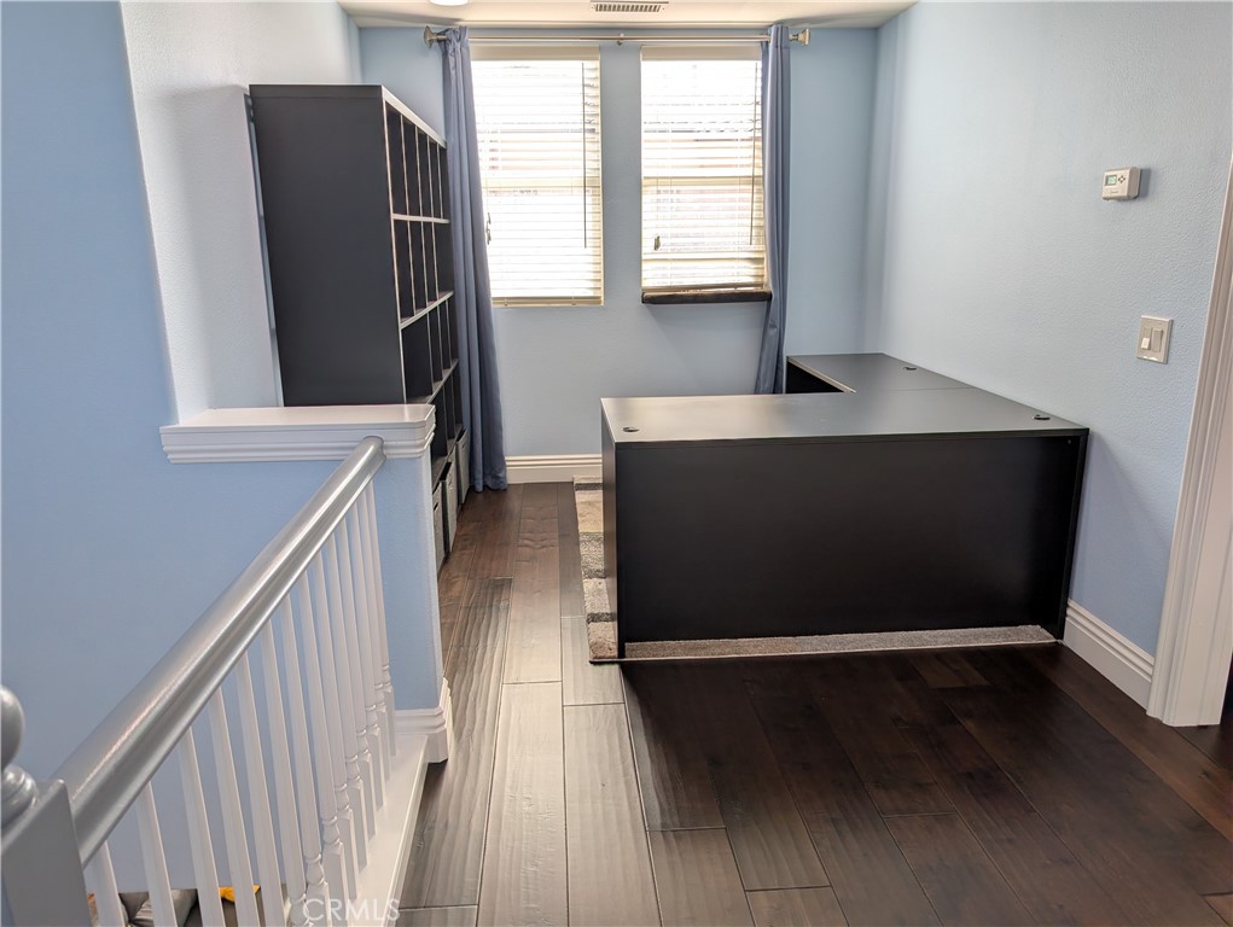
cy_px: 464
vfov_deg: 56.9
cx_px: 616
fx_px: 856
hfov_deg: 71.5
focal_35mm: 24
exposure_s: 1/120
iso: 36
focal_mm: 6.9
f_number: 1.68
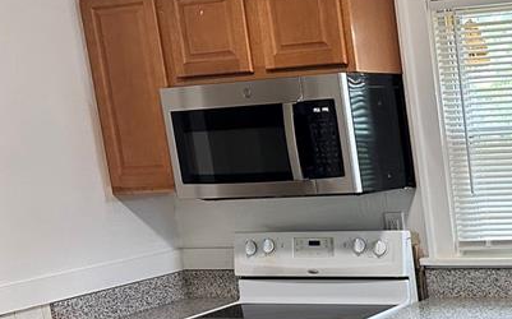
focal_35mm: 65
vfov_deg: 19.5
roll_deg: +3.6
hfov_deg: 27.5
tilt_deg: -12.7
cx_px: 623
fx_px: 906
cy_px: 309
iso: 250
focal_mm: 6.86
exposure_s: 1/120
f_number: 1.78
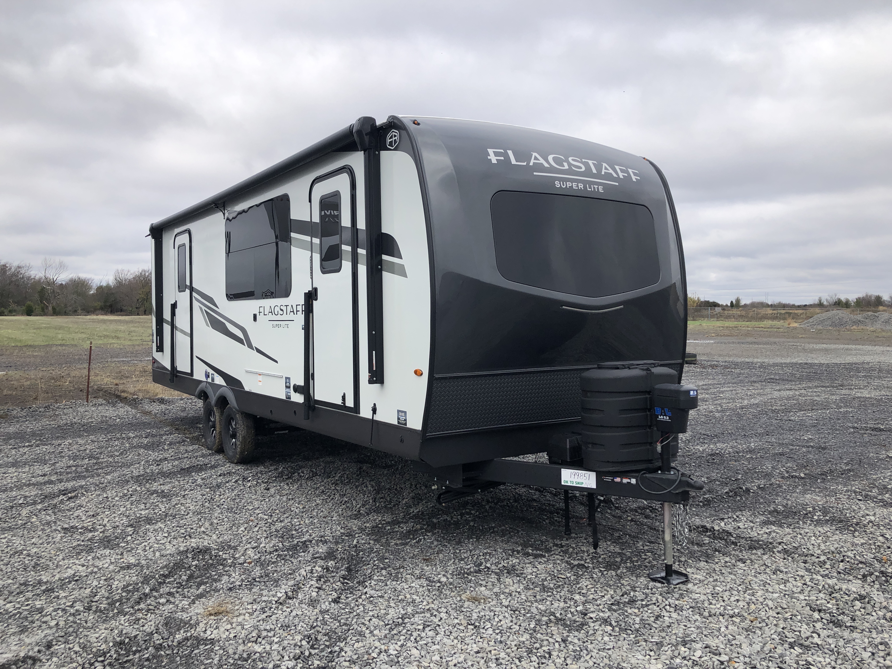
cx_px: 446
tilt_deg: -2.6
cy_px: 334
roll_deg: -0.4
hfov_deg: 63.4
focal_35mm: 28
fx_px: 722
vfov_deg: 49.7
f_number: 1.8
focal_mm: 3.99
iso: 20
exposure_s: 1/1021
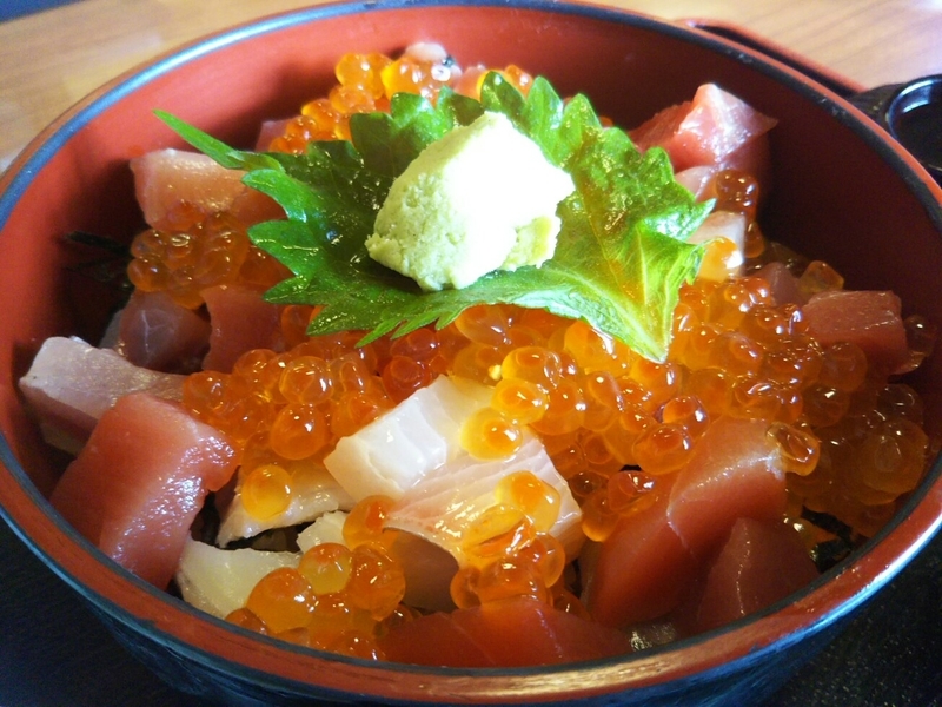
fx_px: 816
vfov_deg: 46.8
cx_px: 471
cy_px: 354
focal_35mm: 30
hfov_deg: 60.0
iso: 160
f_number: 2.2
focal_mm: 4
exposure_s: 1/40
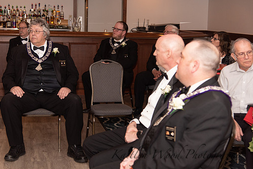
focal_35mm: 60
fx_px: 422
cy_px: 76
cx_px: 111
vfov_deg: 22.6
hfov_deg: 33.4
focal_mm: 52
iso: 800
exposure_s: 1/200
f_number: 4
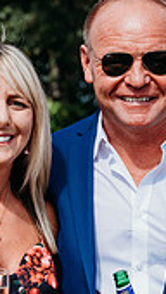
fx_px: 1514
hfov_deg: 6.3
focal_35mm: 194
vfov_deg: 11.0
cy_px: 296
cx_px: 82
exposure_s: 1/800
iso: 140
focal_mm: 70
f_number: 5
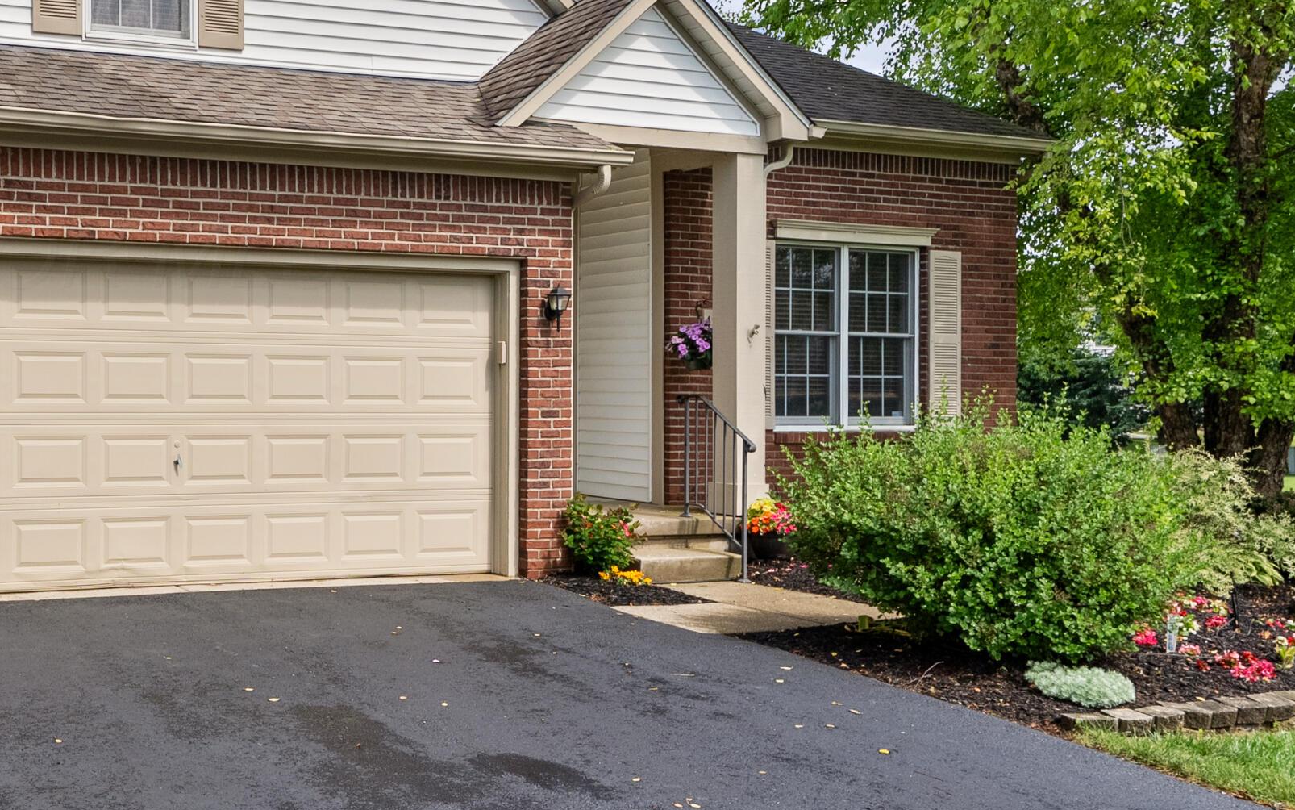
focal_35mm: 40
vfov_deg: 31.7
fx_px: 1412
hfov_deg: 44.3
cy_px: 253
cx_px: 99
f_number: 8
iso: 320
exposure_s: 1/800
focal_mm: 21
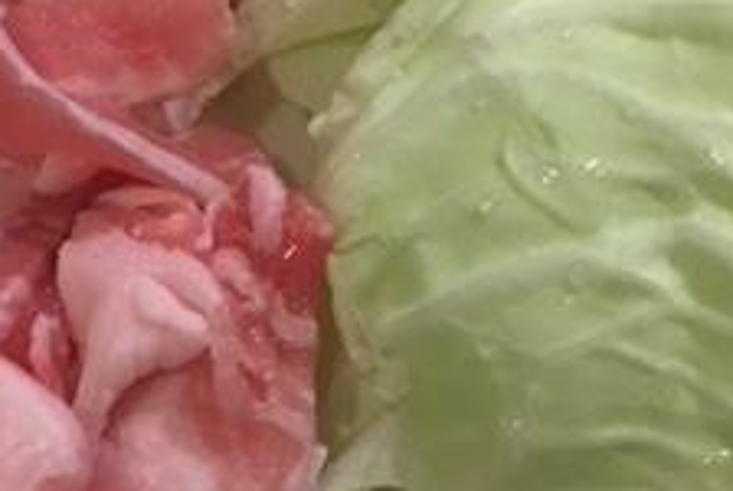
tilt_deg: -62.8
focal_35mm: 86
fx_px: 1753
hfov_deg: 23.5
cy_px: -3
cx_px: 229
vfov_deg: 15.6
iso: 40
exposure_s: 1/33
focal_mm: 4.15
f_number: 2.2
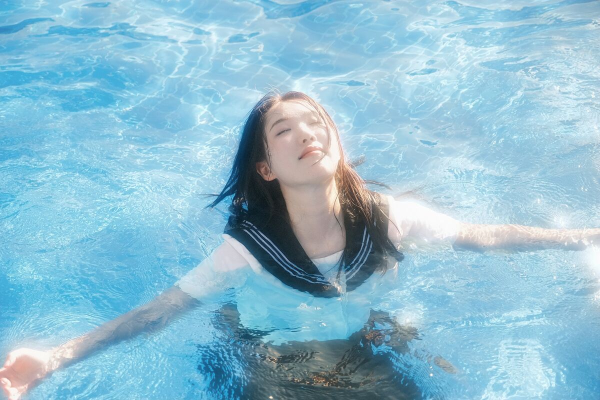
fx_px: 1250
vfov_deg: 18.2
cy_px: 200
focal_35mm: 75
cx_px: 300
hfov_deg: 27.0
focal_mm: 50
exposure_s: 1/500
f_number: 2.8
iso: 250
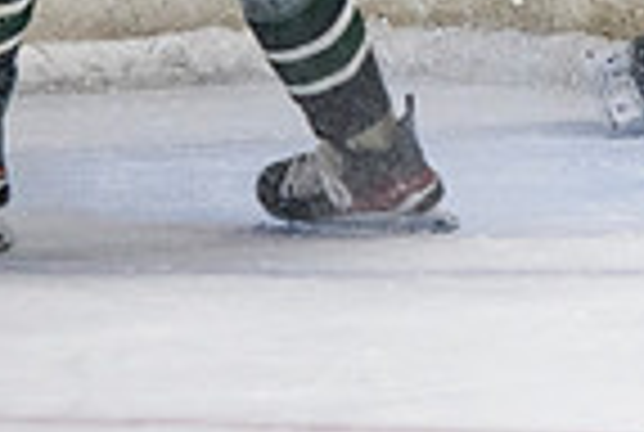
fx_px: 12799
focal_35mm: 714
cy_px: -295
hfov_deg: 2.9
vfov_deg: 1.9
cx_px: 948
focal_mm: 150
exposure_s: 1/640
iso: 2000
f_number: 3.2
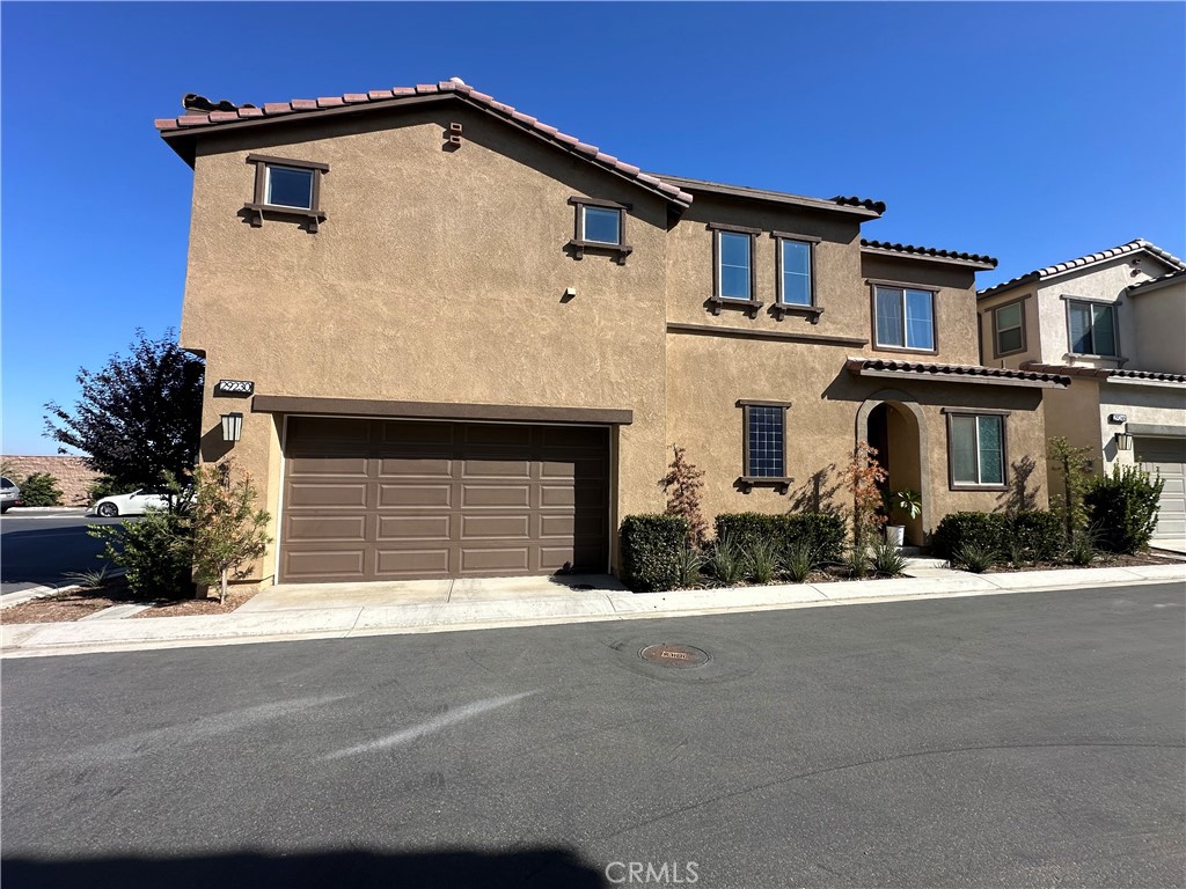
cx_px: 593
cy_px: 444
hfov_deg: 102.1
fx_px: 480
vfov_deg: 85.7
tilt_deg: +5.3
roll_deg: +0.7
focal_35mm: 14
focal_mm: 2.22
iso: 50
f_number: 2.2
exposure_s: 1/1715
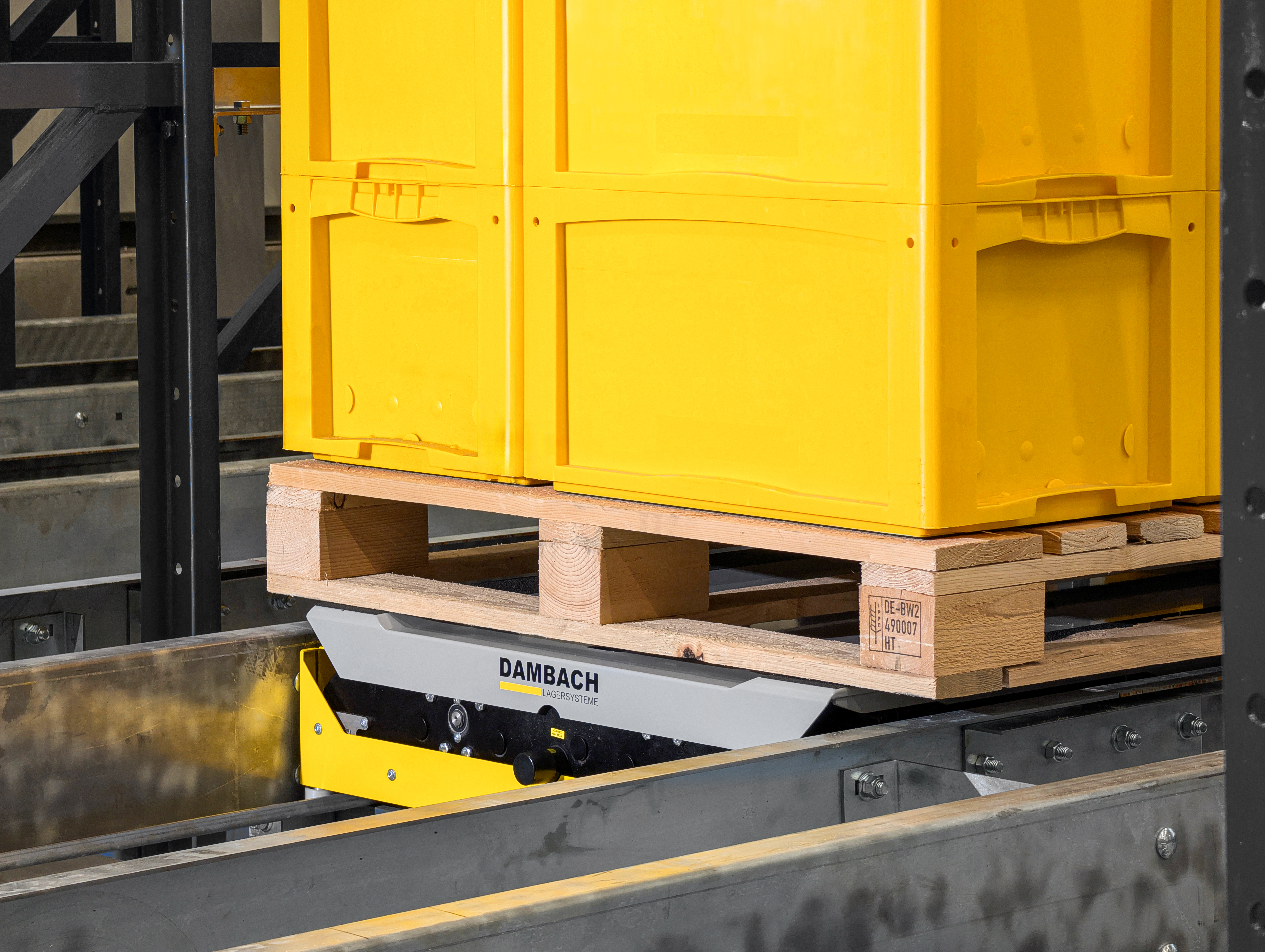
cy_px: 476
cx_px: 632
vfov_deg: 13.5
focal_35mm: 110
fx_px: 4025
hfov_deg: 17.9
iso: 130
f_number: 2.8
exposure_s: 1/68.9
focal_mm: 18
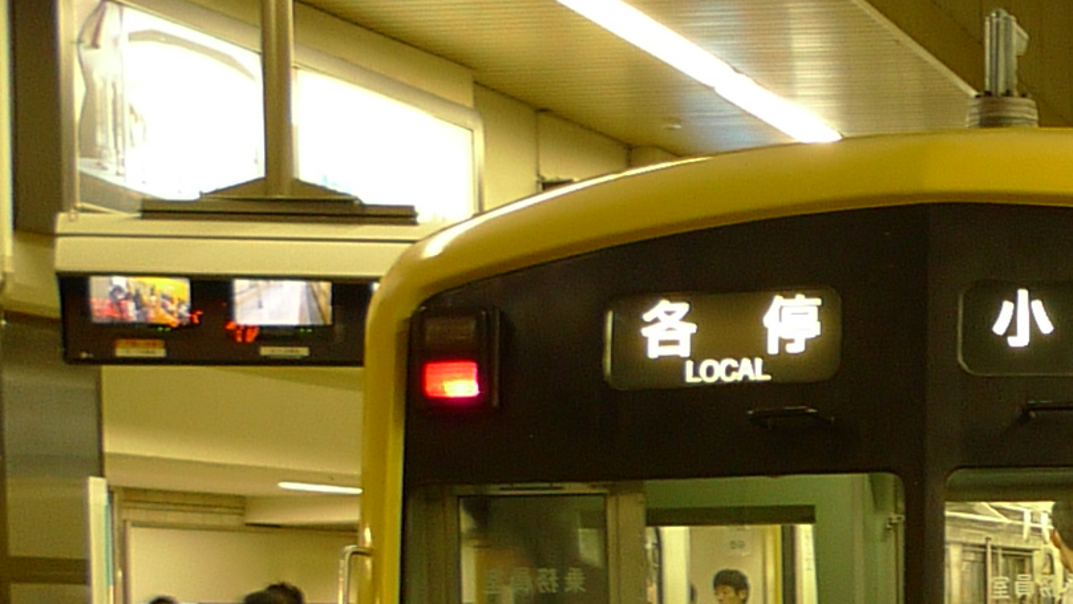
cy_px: 746
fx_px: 3045
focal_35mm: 107
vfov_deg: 11.1
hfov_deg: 19.0
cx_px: 1262
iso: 100
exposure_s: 1/13
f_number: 2
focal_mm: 5.1
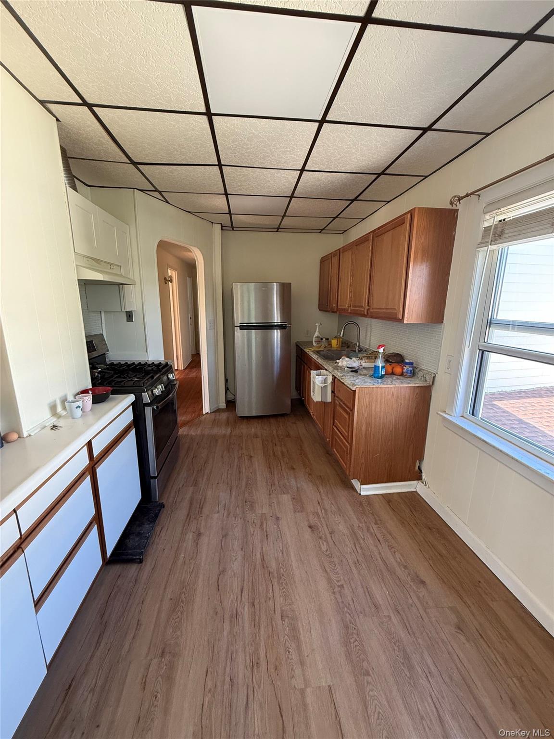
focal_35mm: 14
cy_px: 370
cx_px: 277
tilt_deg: -12.1
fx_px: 299
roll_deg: -0.6
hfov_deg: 85.7
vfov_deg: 102.1
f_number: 2.2
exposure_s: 1/99
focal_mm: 2.22
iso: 250
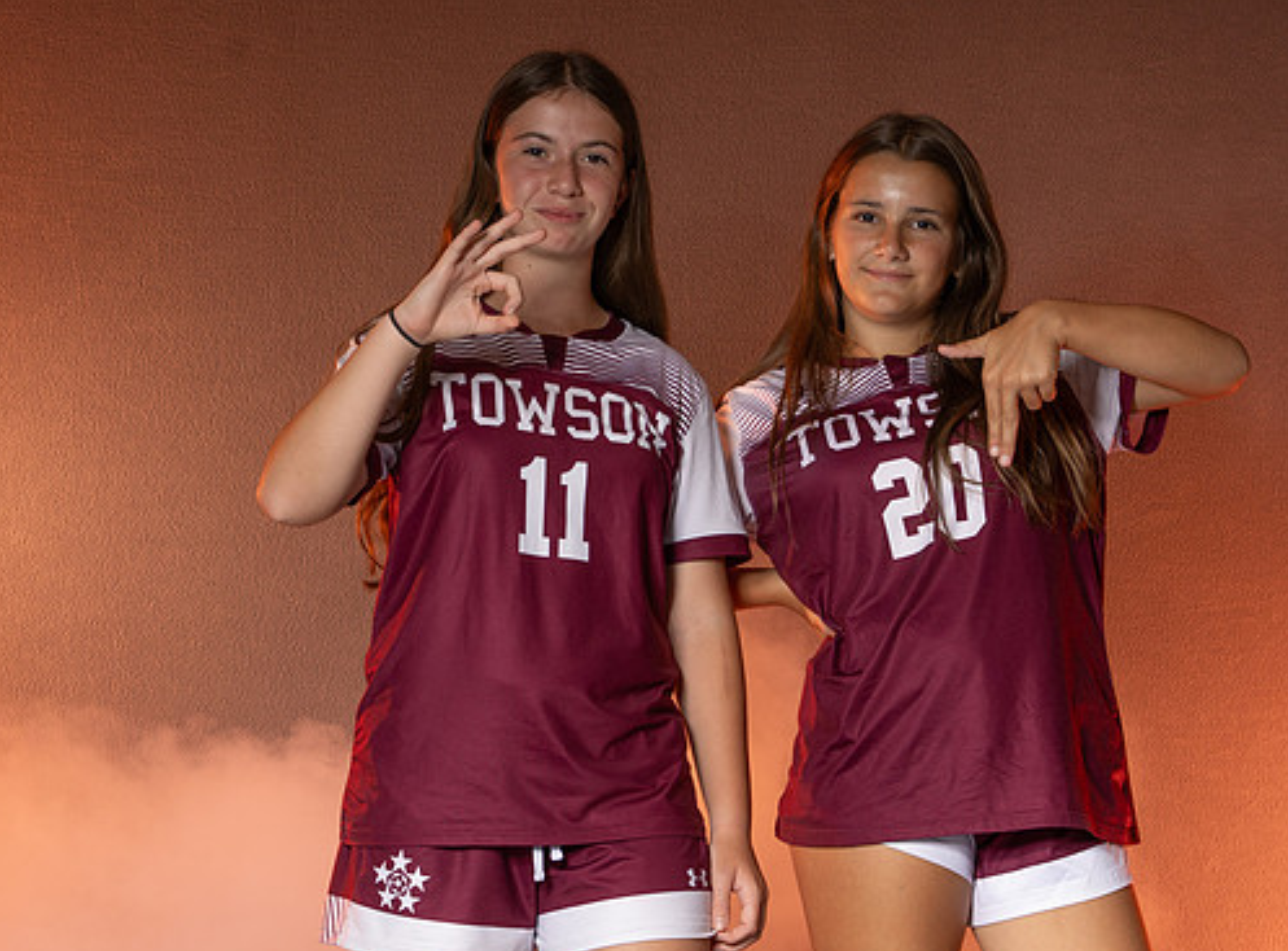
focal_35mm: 135
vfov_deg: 10.9
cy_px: 610
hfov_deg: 14.7
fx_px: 4995
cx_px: 708
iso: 80
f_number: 8
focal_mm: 70
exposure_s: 1/160
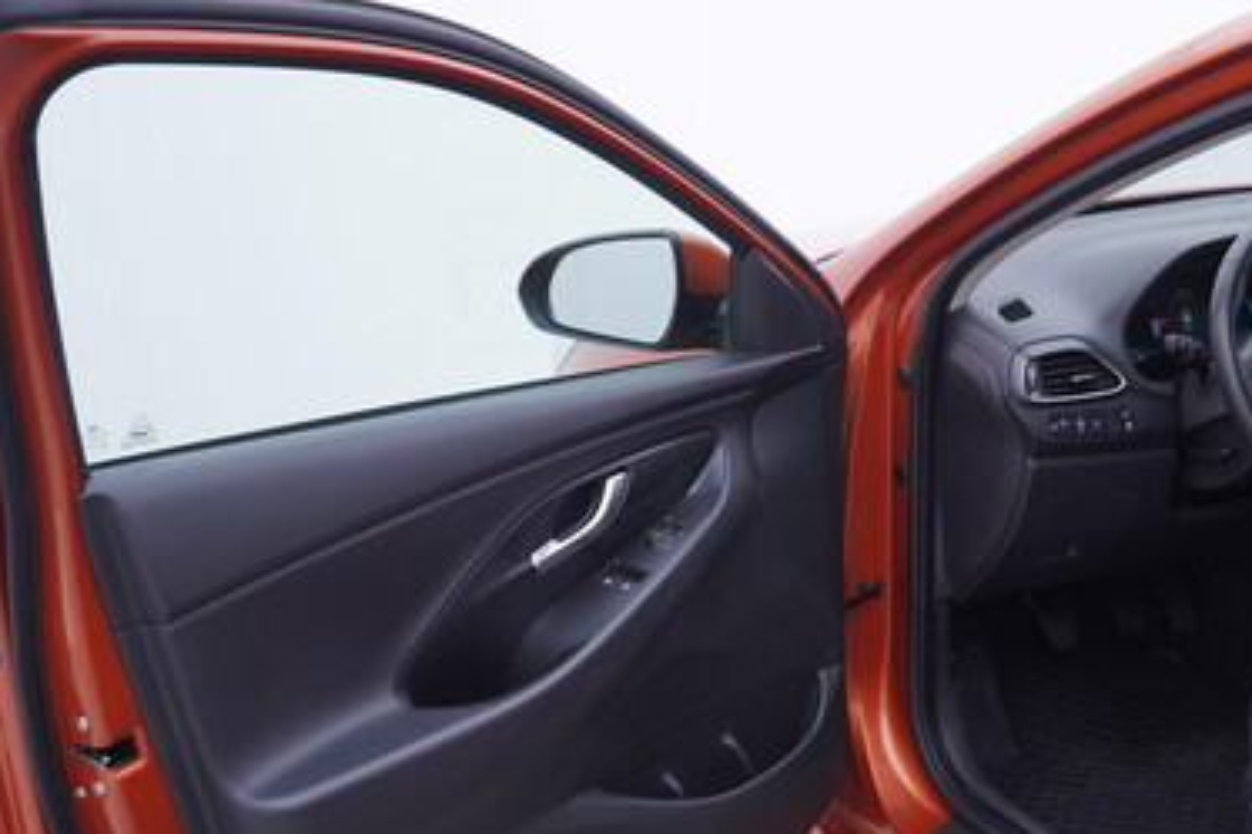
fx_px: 1842
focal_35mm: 53
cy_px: 501
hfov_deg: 36.8
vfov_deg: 25.4
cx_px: 907
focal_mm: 24
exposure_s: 1/50
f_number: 3.2
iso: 125
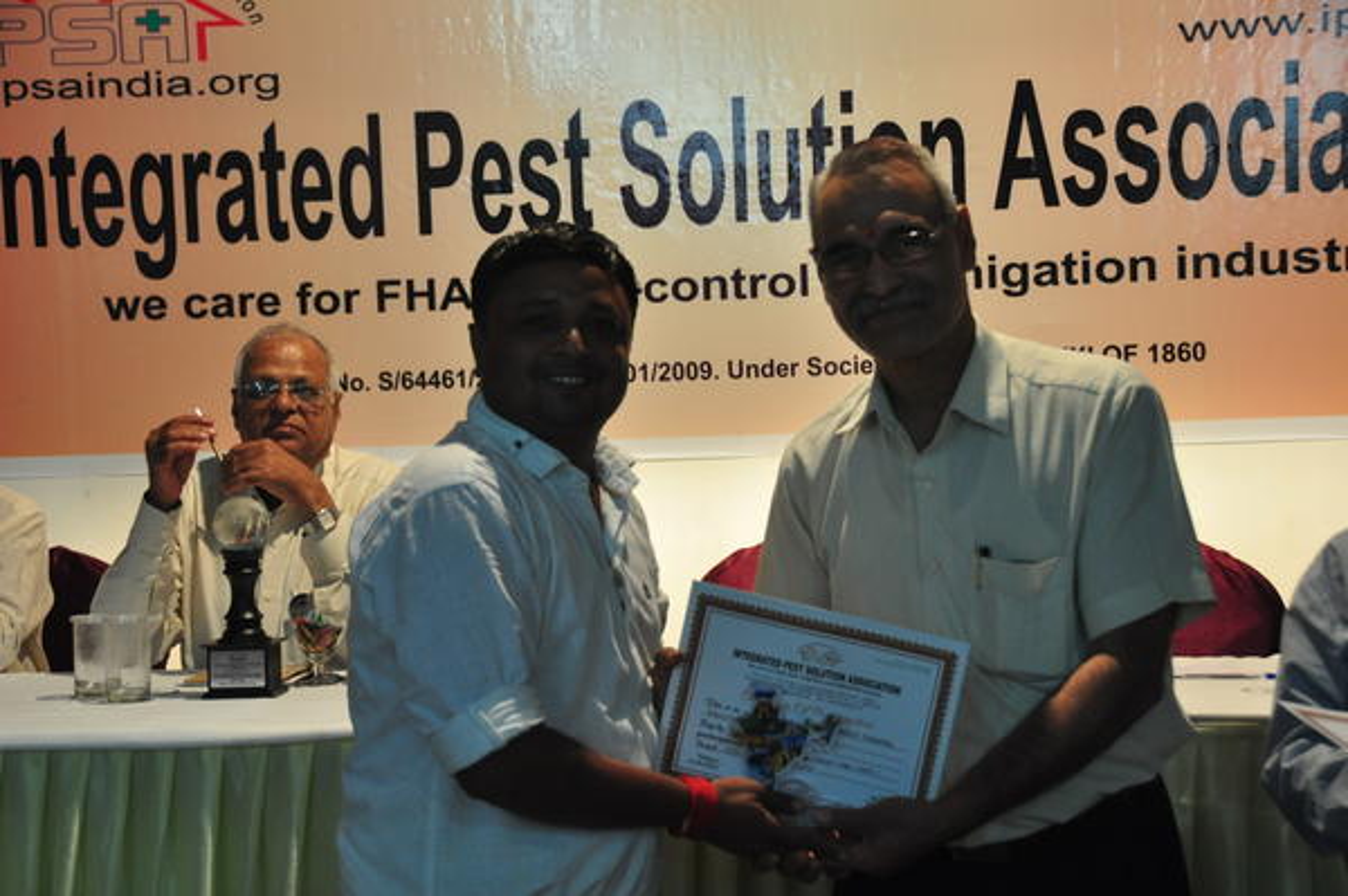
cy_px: 448
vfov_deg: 19.7
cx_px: 674
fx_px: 2581
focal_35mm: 69
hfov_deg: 29.3
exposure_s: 1/60
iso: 800
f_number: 5
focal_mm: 46
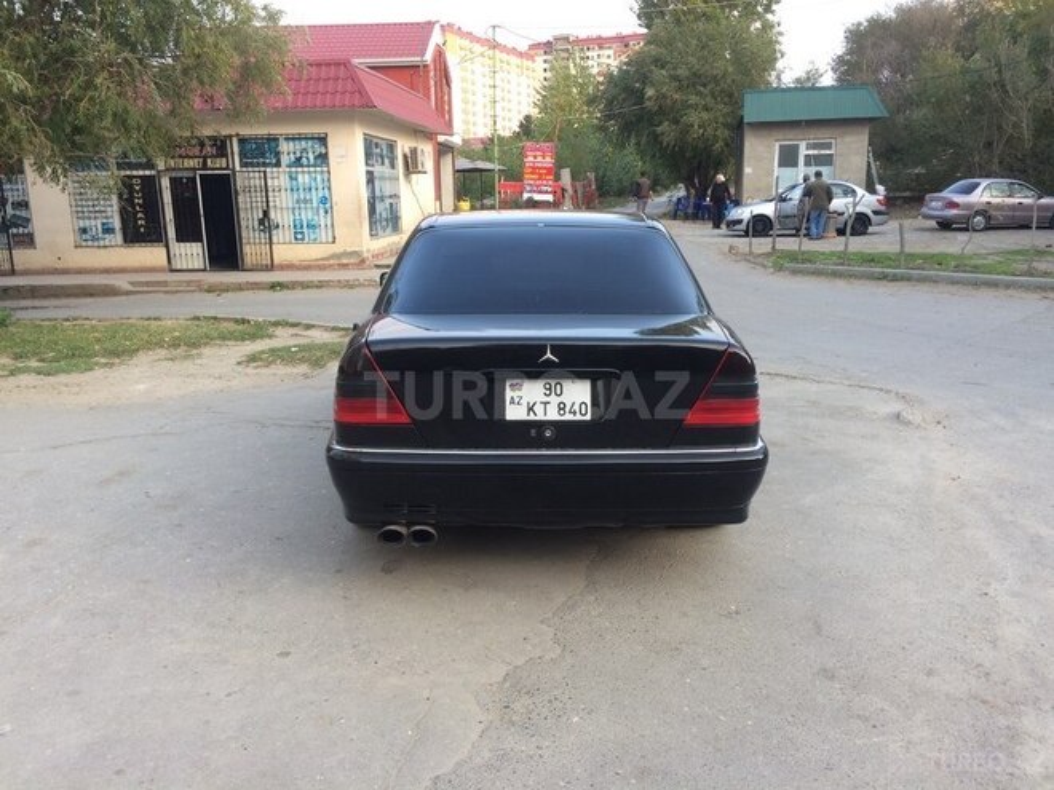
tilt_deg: -12.7
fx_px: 883
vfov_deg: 48.2
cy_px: 395
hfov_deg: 61.7
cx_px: 527
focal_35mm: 29
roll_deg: +2.2
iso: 32
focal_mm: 4.15
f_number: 2.2
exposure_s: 1/119
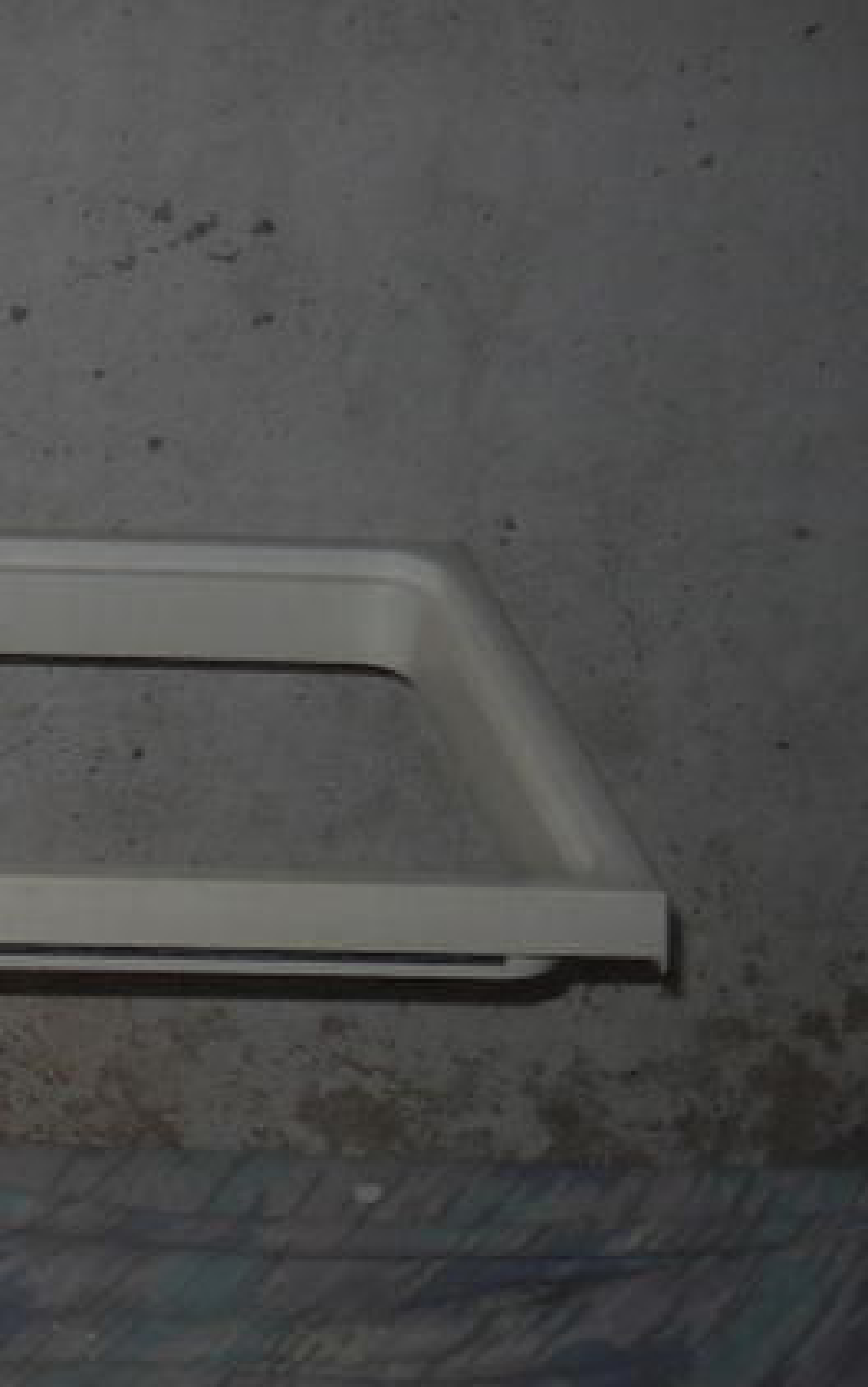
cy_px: 1173
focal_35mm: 103
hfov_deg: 11.7
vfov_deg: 19.9
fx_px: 3896
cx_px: -697
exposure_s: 1/30
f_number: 3.1
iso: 64
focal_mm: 6.72
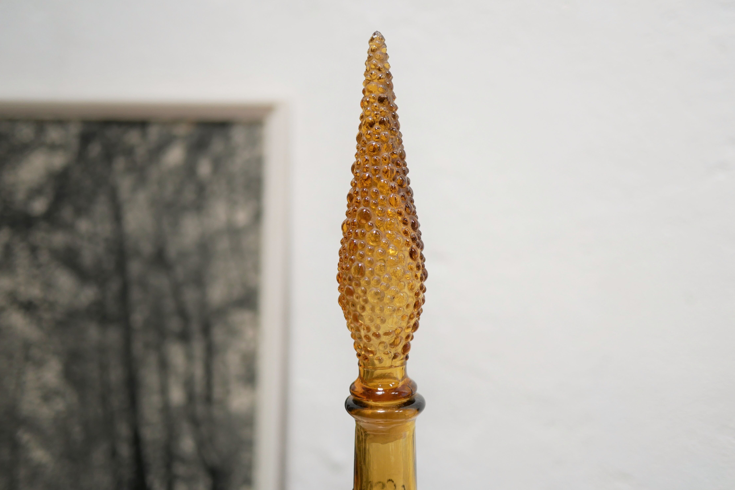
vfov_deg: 31.9
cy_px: 231
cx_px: 367
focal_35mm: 42
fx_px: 857
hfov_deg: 46.4
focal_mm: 20
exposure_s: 1/60
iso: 250
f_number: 1.7
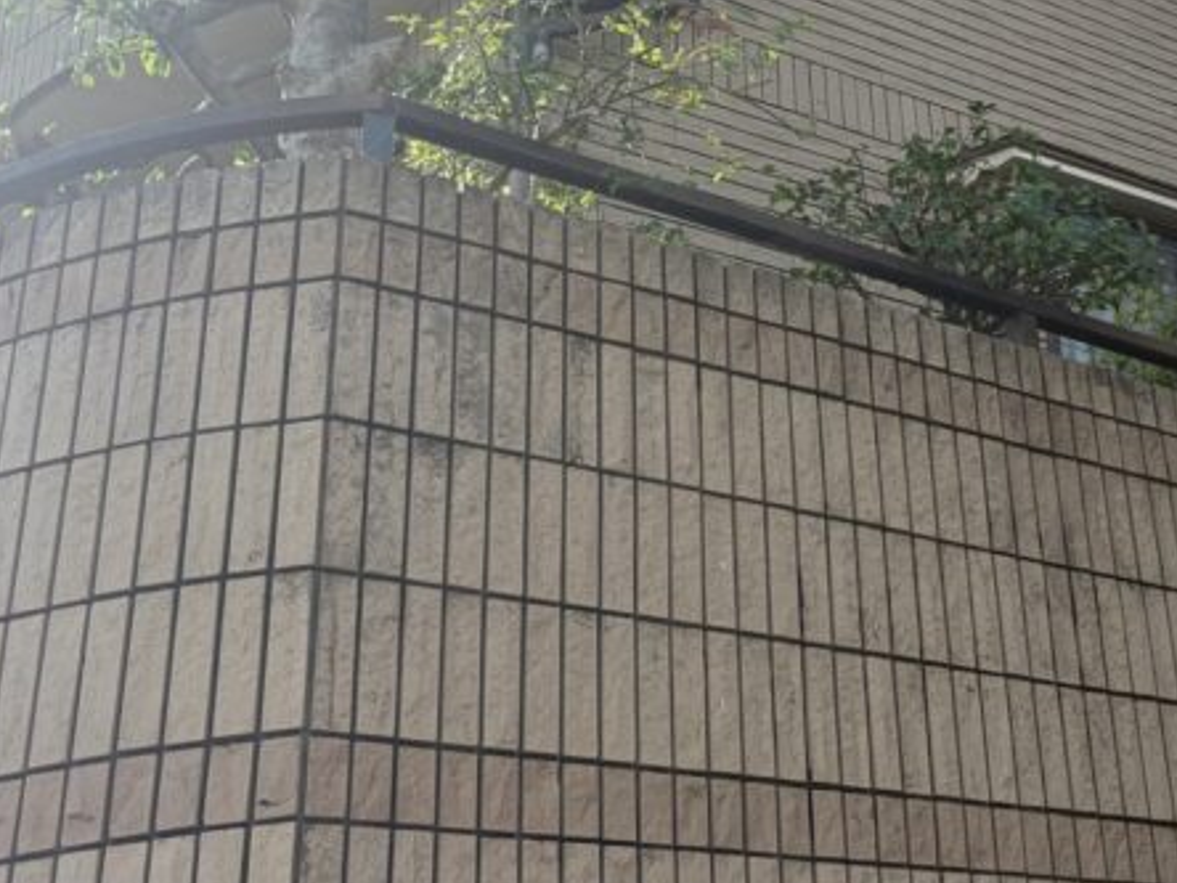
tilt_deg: +32.4
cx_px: 901
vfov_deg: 23.7
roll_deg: +4.8
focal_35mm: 60
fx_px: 2040
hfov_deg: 31.5
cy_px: 77
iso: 64
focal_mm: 5.96
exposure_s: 1/2538
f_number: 1.6
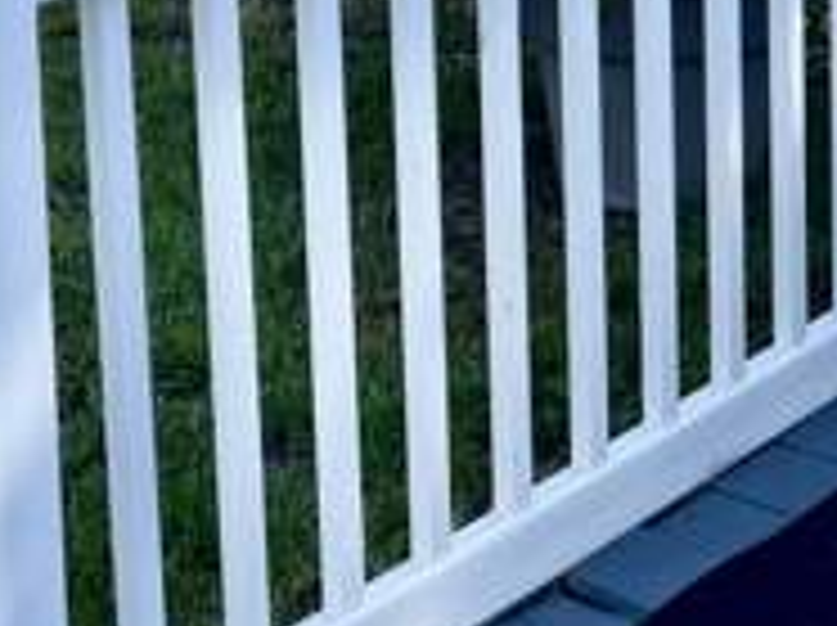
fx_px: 2705
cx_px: 914
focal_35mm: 112
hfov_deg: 17.0
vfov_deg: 12.7
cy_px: -198
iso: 50
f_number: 1.5
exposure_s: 1/1488
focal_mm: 5.7
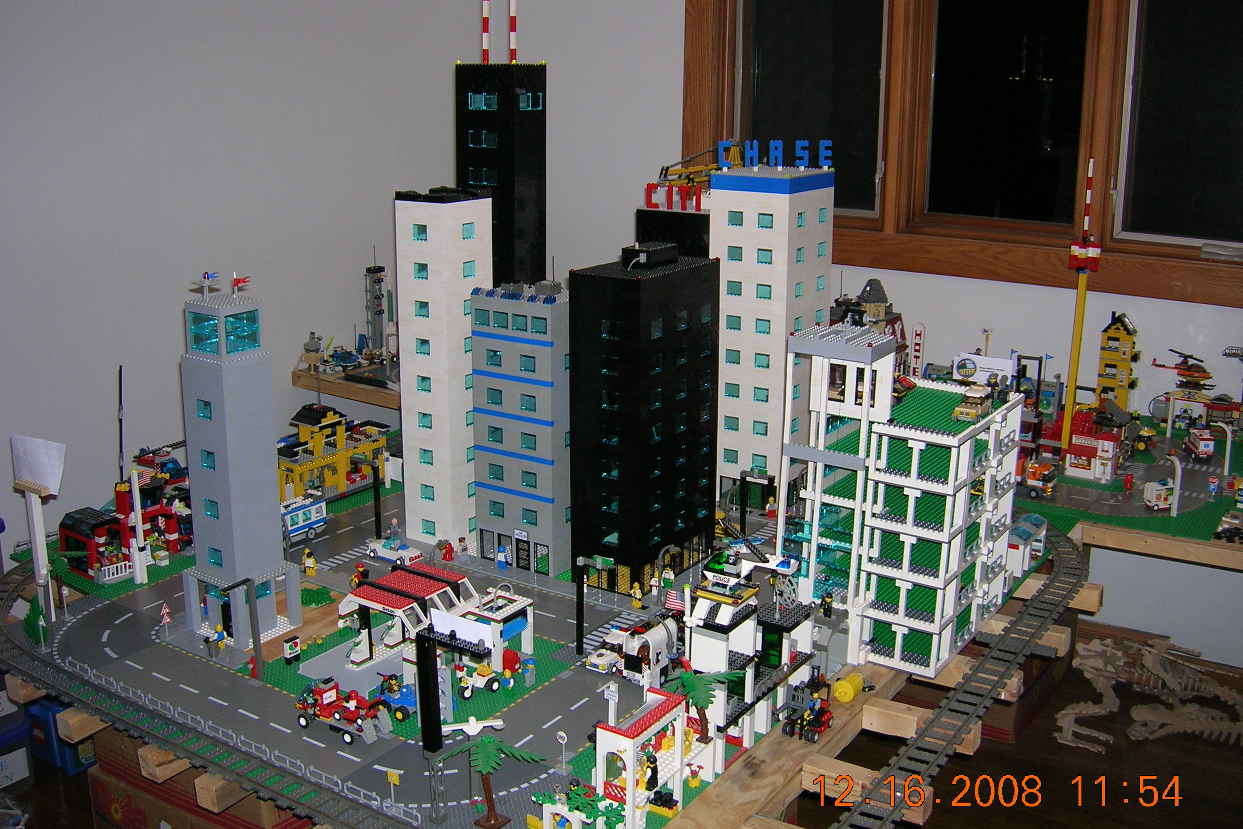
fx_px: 1243
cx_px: 627
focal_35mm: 36
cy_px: 415
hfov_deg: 53.1
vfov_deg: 36.9
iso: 65
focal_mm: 5.7
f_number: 2.9
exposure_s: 1/60.1
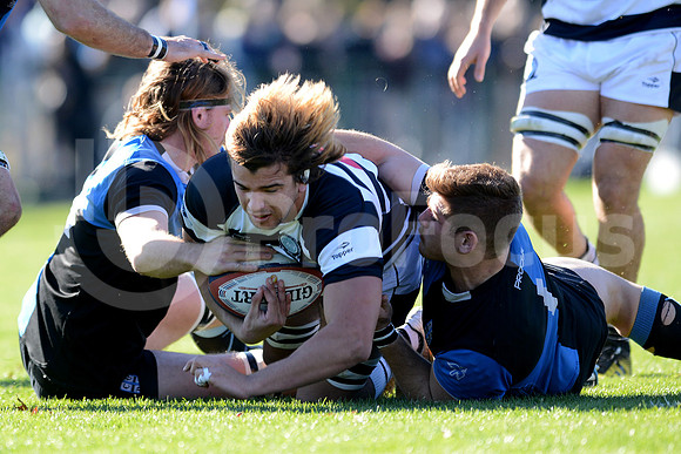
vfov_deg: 3.3
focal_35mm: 420
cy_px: 227
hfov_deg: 4.9
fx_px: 7946
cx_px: 340
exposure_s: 1/800
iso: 560
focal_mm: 420
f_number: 4
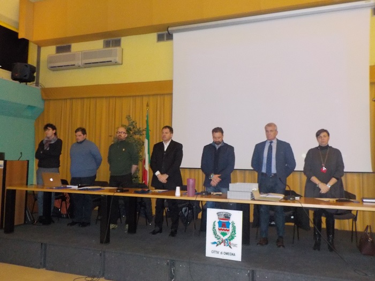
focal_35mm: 30
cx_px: 188
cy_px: 140
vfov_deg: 46.8
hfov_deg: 60.0
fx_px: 325
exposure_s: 1/30
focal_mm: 4.1
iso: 800
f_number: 3.3
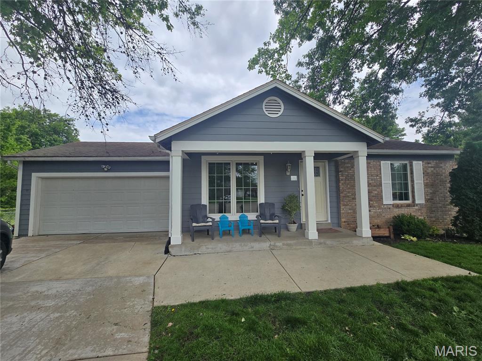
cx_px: 241
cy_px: 180
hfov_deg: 106.2
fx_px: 181
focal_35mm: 13
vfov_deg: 89.9
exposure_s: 1/2105
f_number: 2.2
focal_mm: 2.2
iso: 50
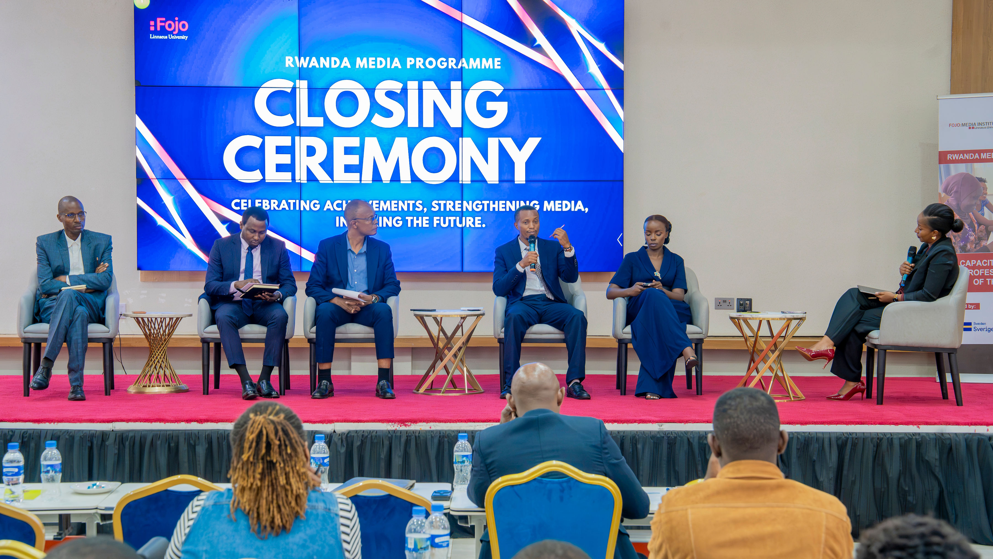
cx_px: 496
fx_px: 1931
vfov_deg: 16.5
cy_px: 280
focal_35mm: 73
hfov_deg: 28.8
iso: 6400
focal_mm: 70
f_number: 8
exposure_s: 1/50
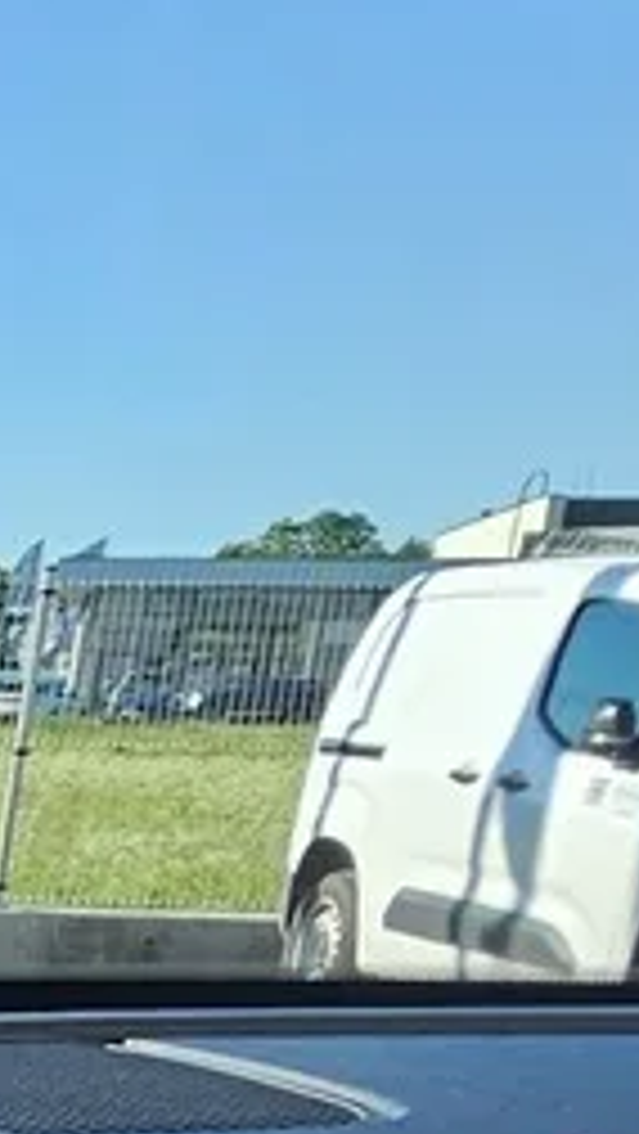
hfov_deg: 8.9
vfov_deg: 20.8
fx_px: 2707
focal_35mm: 90
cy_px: 1598
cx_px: -1642
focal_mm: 2.2
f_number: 2.2
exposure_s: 1/777
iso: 50
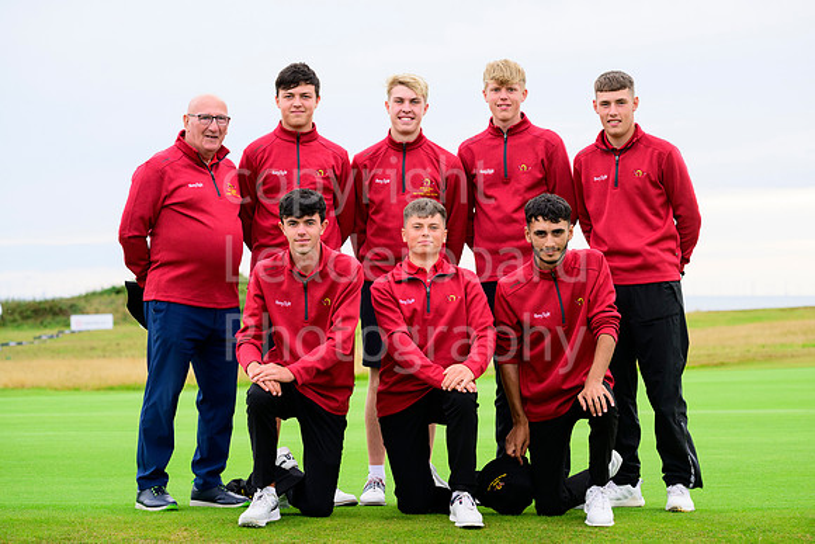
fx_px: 2264
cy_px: 272
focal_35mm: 100
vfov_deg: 13.7
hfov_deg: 20.4
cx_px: 408
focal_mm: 100
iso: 1000
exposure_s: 1/800
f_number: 5.6
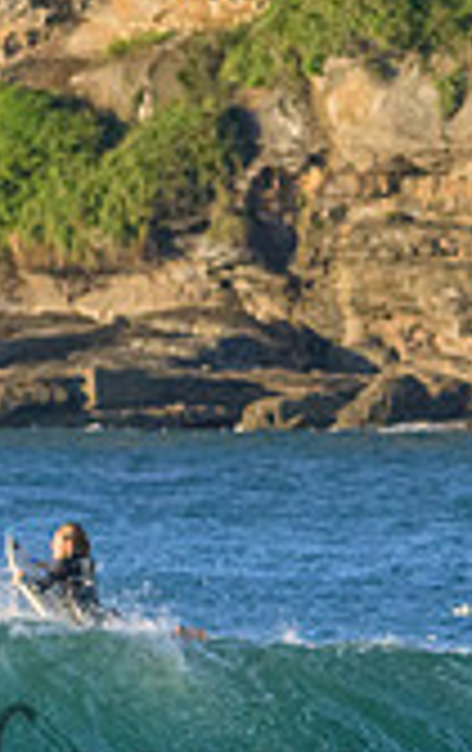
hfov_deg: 0.8
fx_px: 32646
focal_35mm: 1593
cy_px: 860
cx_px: -510
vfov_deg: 1.3
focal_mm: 330
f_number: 11
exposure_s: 1/2000
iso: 4500
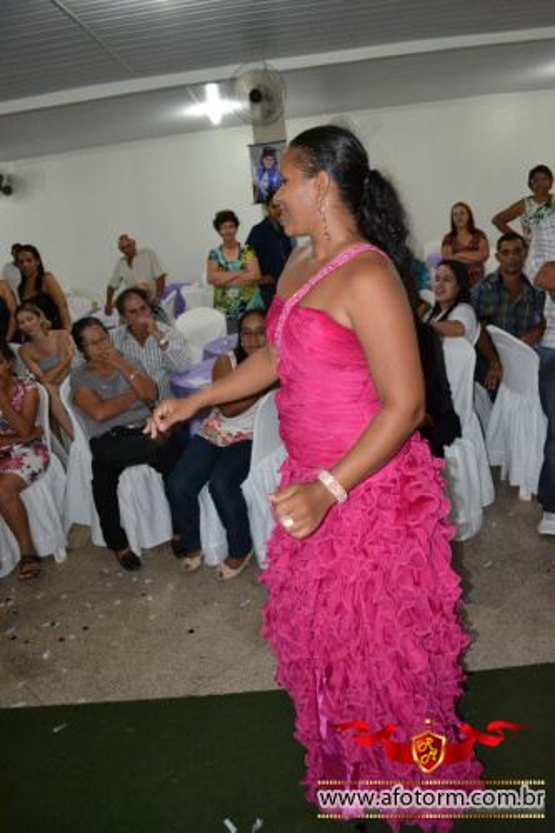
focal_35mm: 27
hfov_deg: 47.9
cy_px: 416
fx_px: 625
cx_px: 278
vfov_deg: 67.4
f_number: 3.5
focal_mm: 18
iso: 3200
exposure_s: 1/60
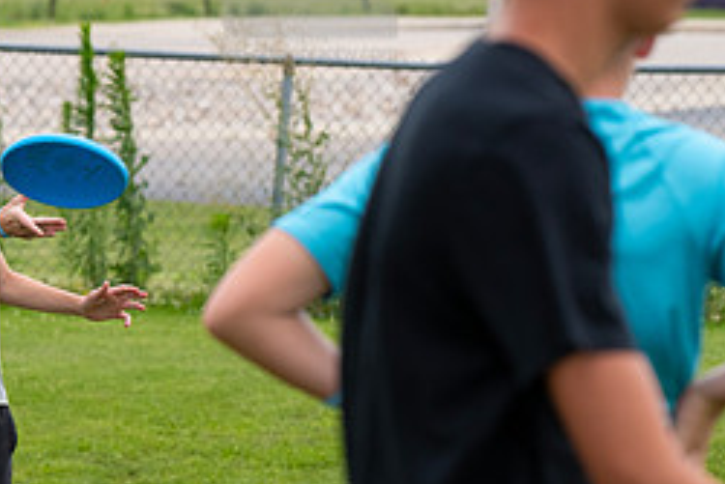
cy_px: 359
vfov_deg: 2.6
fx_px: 10498
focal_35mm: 521
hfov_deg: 3.9
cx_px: -102
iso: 400
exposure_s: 1/1250
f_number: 5.6
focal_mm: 150
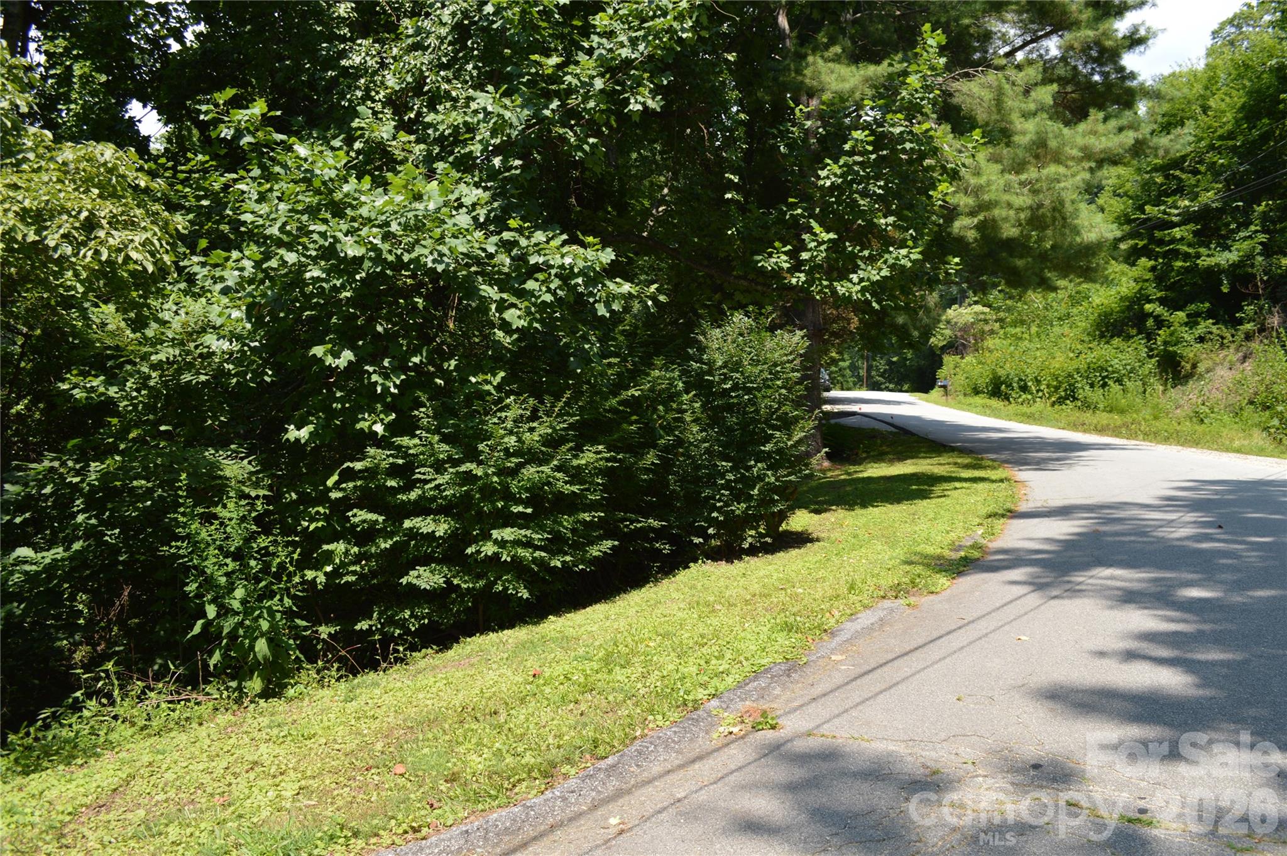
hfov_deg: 67.4
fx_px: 964
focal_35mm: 27
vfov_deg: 47.8
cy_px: 428
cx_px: 644
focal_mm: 18
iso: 100
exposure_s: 1/200
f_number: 5.6
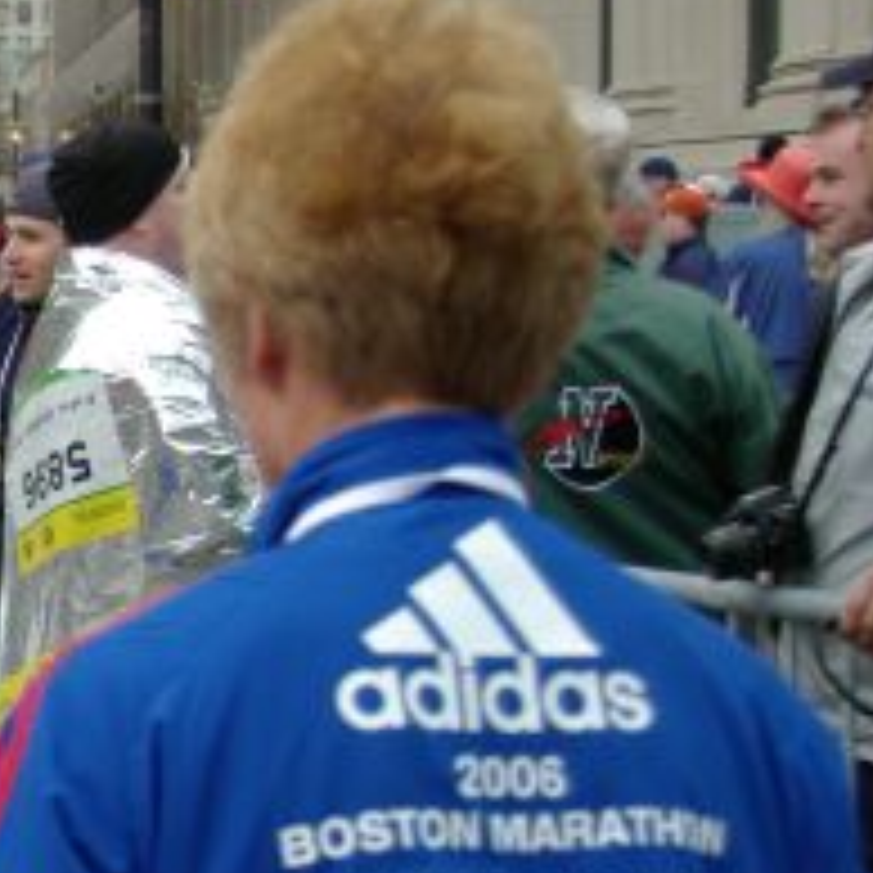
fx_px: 3367
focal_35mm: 118
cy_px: 682
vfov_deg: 14.7
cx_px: -450
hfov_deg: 13.8
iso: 400
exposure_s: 1/80
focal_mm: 28
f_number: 4.5
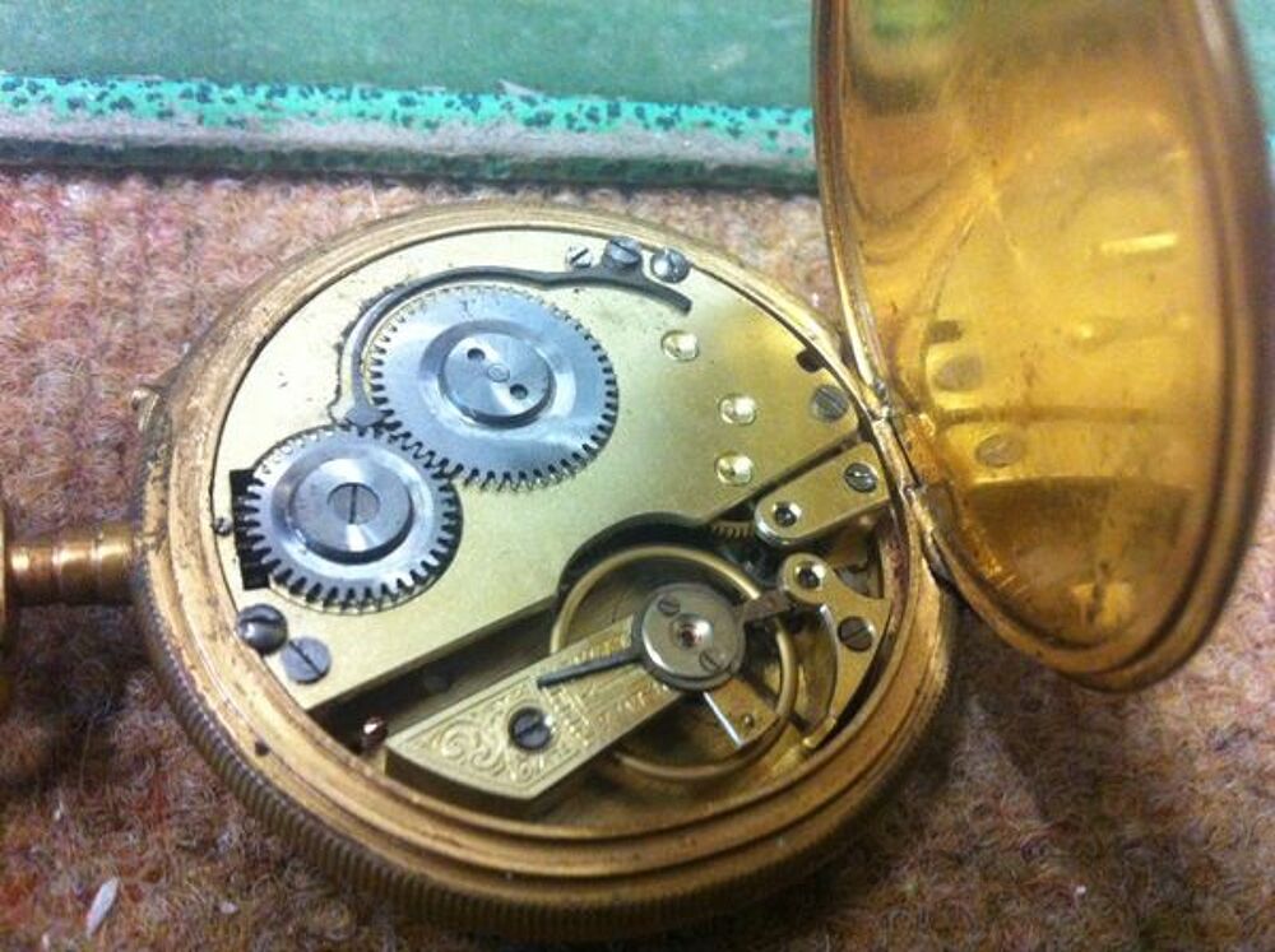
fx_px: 1287
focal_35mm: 35
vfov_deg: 40.6
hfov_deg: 52.7
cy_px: 476
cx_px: 638
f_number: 2.8
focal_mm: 3.85
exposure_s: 1/17
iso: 400
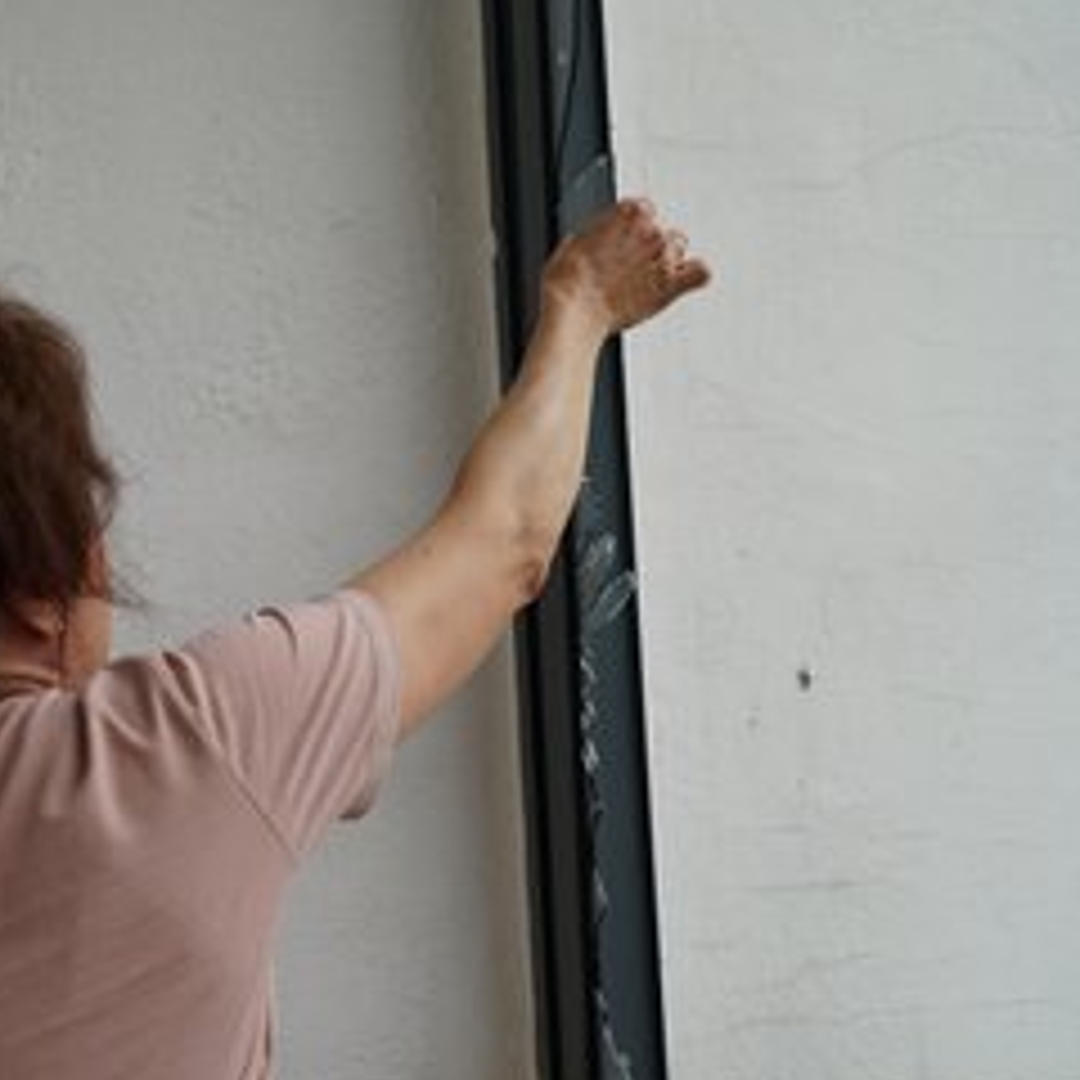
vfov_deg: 29.6
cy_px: 551
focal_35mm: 58
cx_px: 220
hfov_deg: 28.9
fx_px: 2047
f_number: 5
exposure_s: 1/200
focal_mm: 41
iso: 100
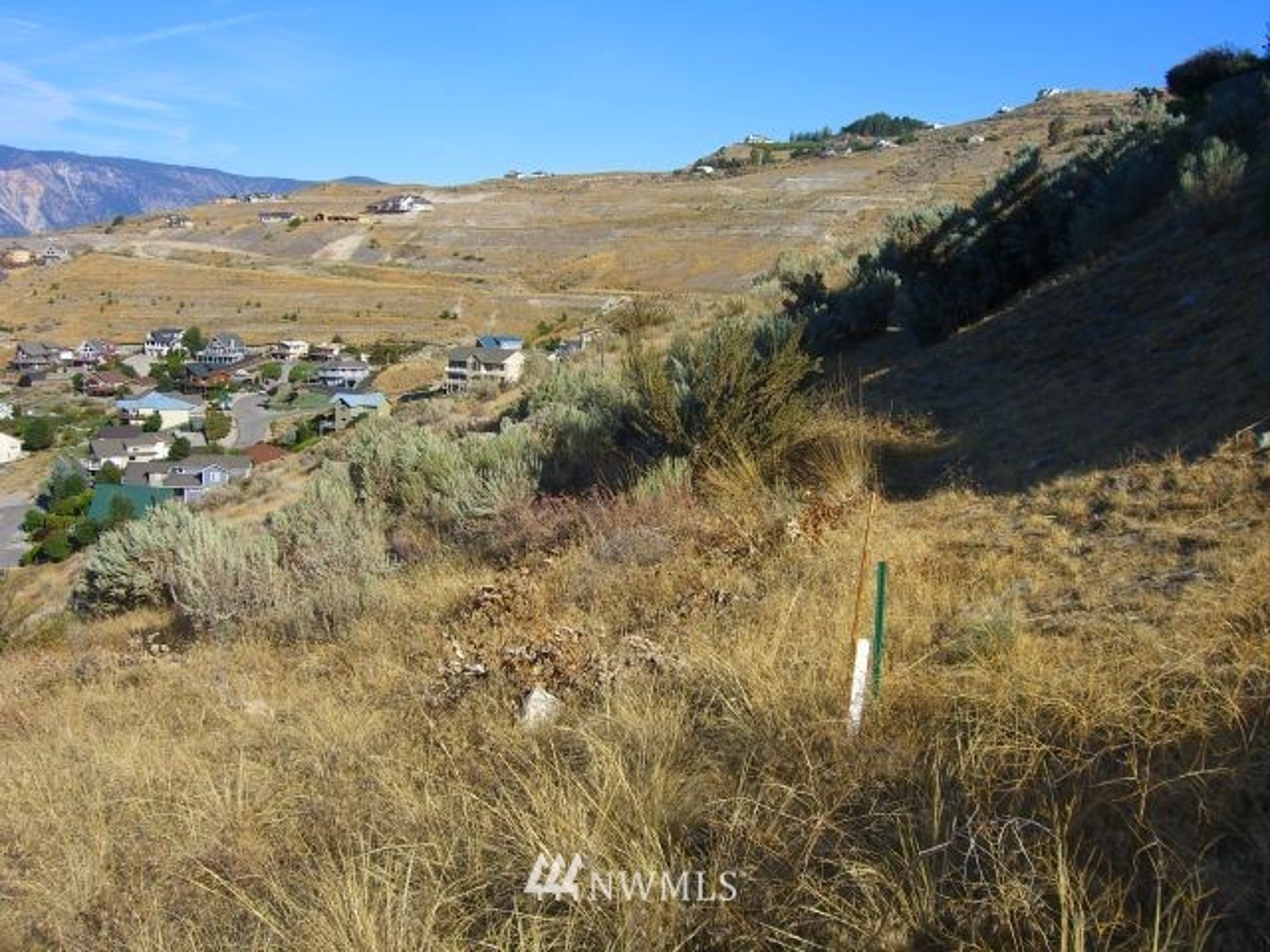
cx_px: 635
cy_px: 476
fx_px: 1394
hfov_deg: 49.0
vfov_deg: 37.7
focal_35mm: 38
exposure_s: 1/200
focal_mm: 7.9
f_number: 8
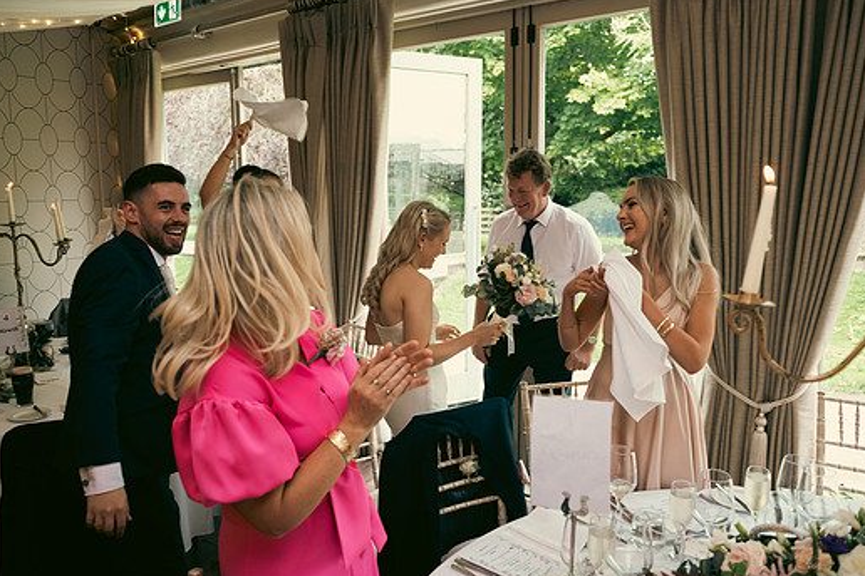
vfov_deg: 47.9
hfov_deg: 67.4
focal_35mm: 27
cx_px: 421
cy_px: 292
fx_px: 649
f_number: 3.5
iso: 800
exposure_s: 1/160
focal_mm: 24
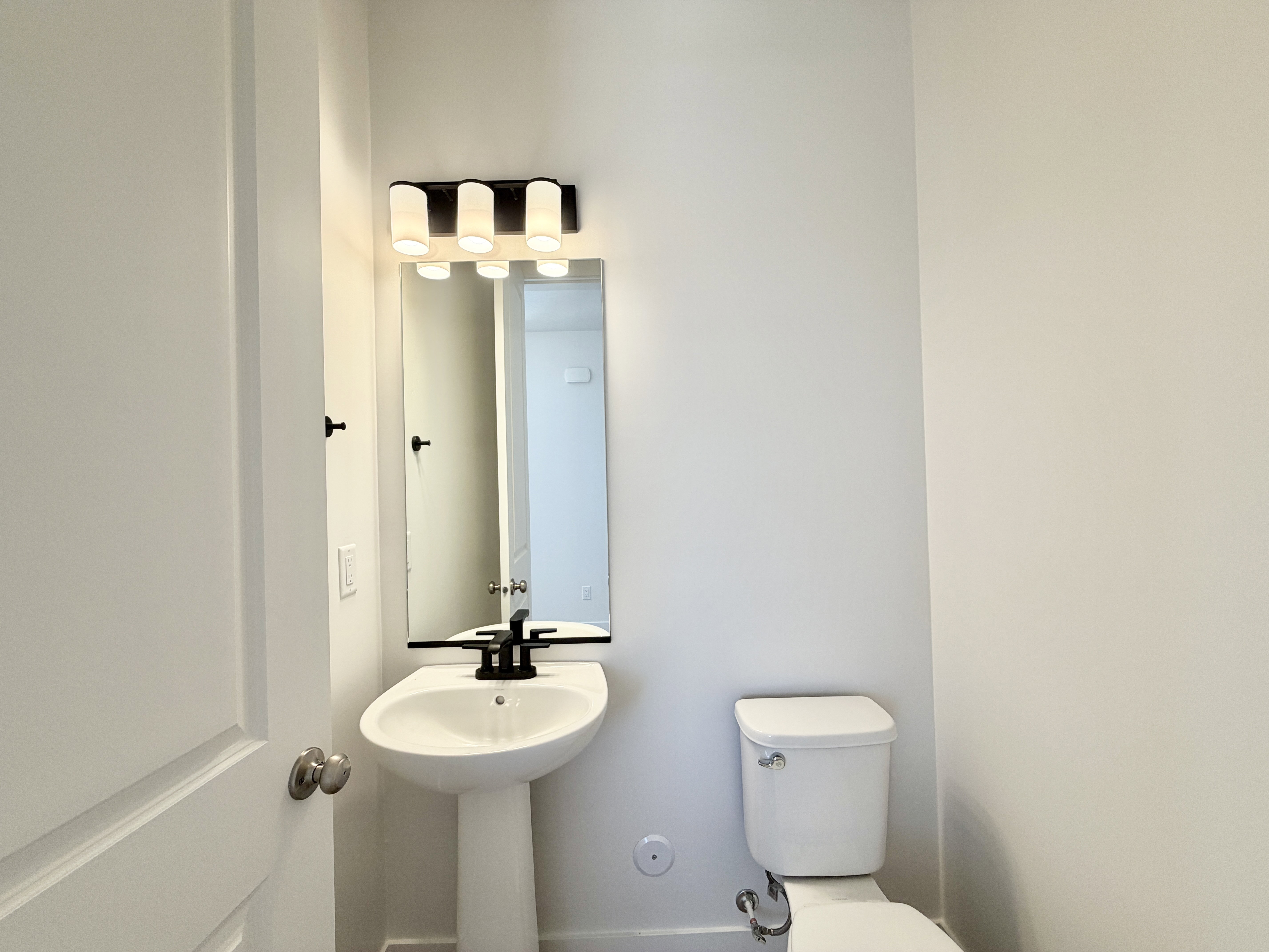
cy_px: 476
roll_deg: +1.9
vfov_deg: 85.7
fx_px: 513
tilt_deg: +1.2
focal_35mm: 14
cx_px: 634
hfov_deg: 102.1
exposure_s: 1/120
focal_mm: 2.22
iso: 64
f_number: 2.2
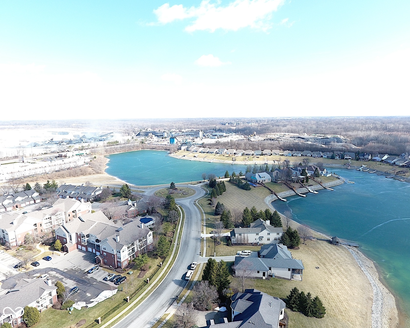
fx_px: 255
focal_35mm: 21
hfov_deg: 77.6
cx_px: 212
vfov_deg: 65.5
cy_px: 163
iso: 100
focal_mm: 3.61
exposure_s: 1/273
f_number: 2.8
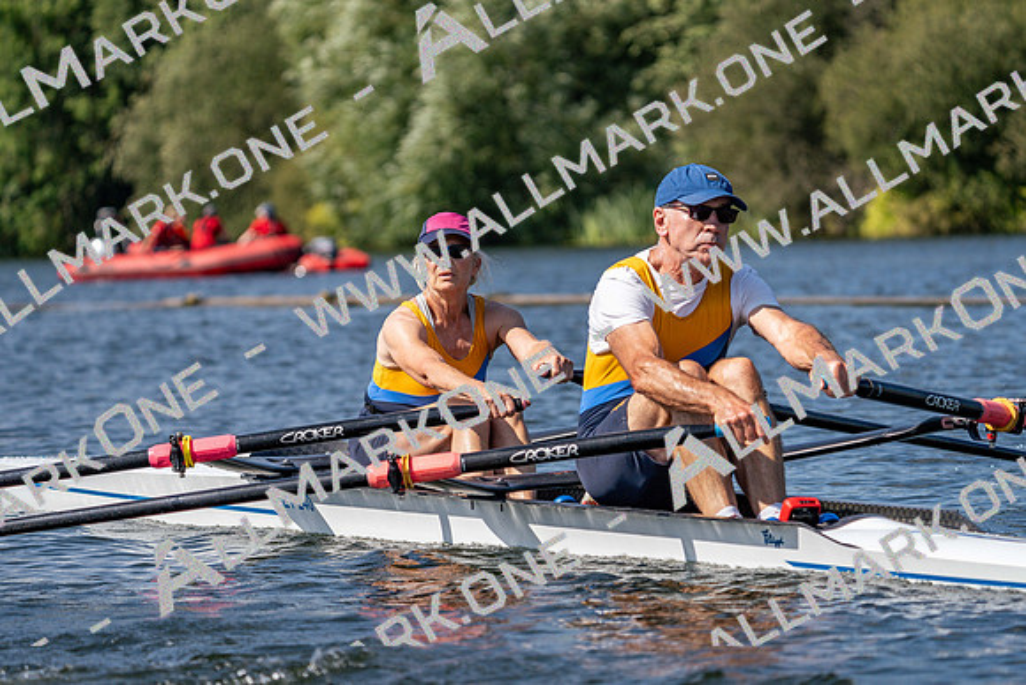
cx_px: 513
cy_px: 342
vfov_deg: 6.1
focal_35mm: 225
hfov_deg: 9.1
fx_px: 6414
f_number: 5.6
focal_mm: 225
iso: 250
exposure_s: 1/2000
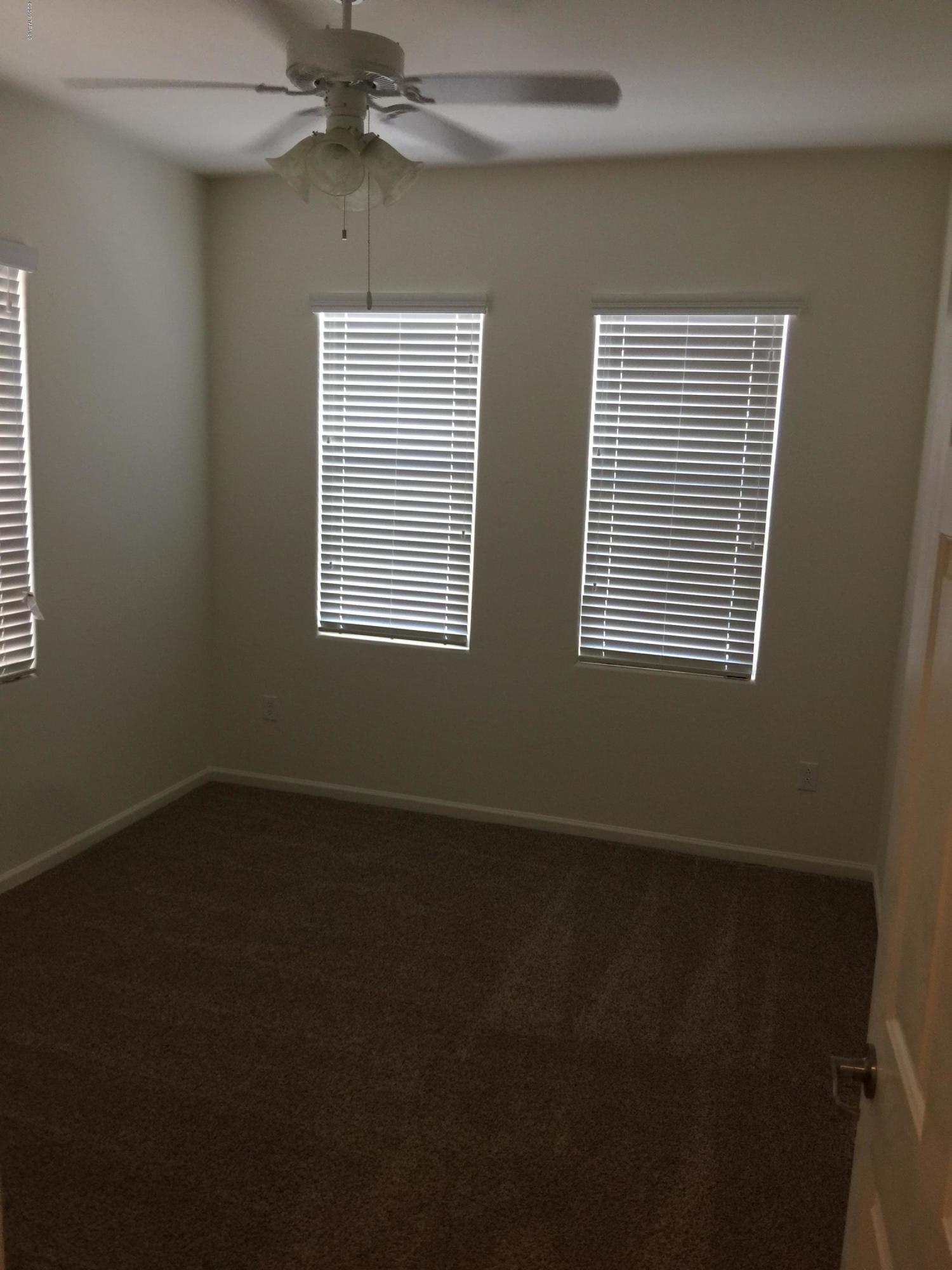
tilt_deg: -9.7
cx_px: 476
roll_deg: -0.8
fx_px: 1063
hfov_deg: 48.2
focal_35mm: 29
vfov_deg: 61.7
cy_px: 635
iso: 50
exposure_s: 1/30
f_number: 2.2
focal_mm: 4.15
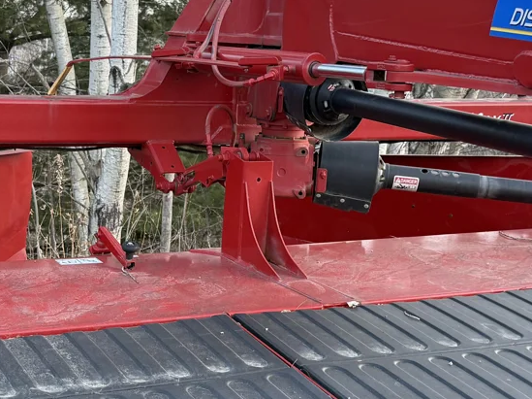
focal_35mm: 70
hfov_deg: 27.7
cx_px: 206
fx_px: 1075
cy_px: 286
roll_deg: -3.6
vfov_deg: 20.9
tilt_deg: -11.9
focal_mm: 6.76
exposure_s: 1/183
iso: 100
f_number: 1.78
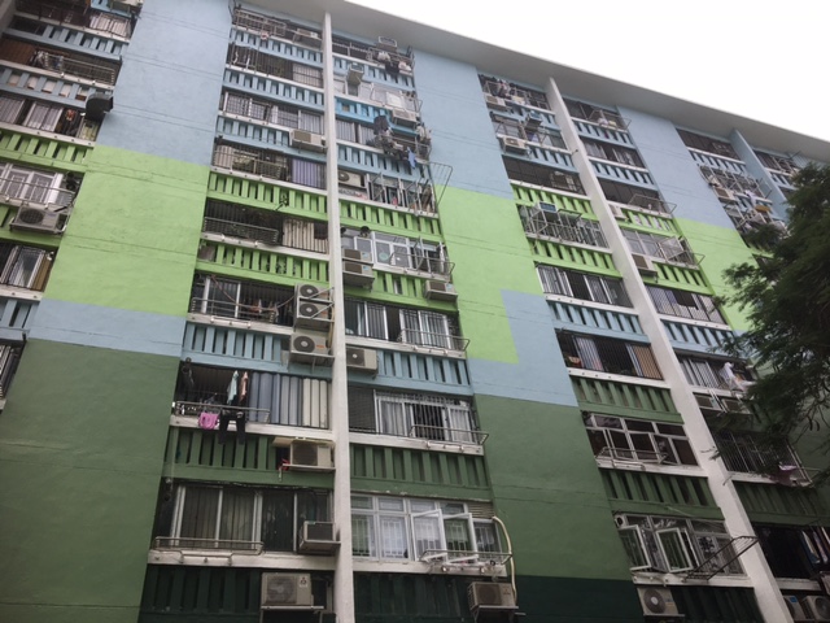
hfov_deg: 61.7
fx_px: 695
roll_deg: +7.2
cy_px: 312
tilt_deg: +41.3
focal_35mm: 29
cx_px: 415
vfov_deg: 48.2
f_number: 2.2
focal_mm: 4.15
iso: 25
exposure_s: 1/420
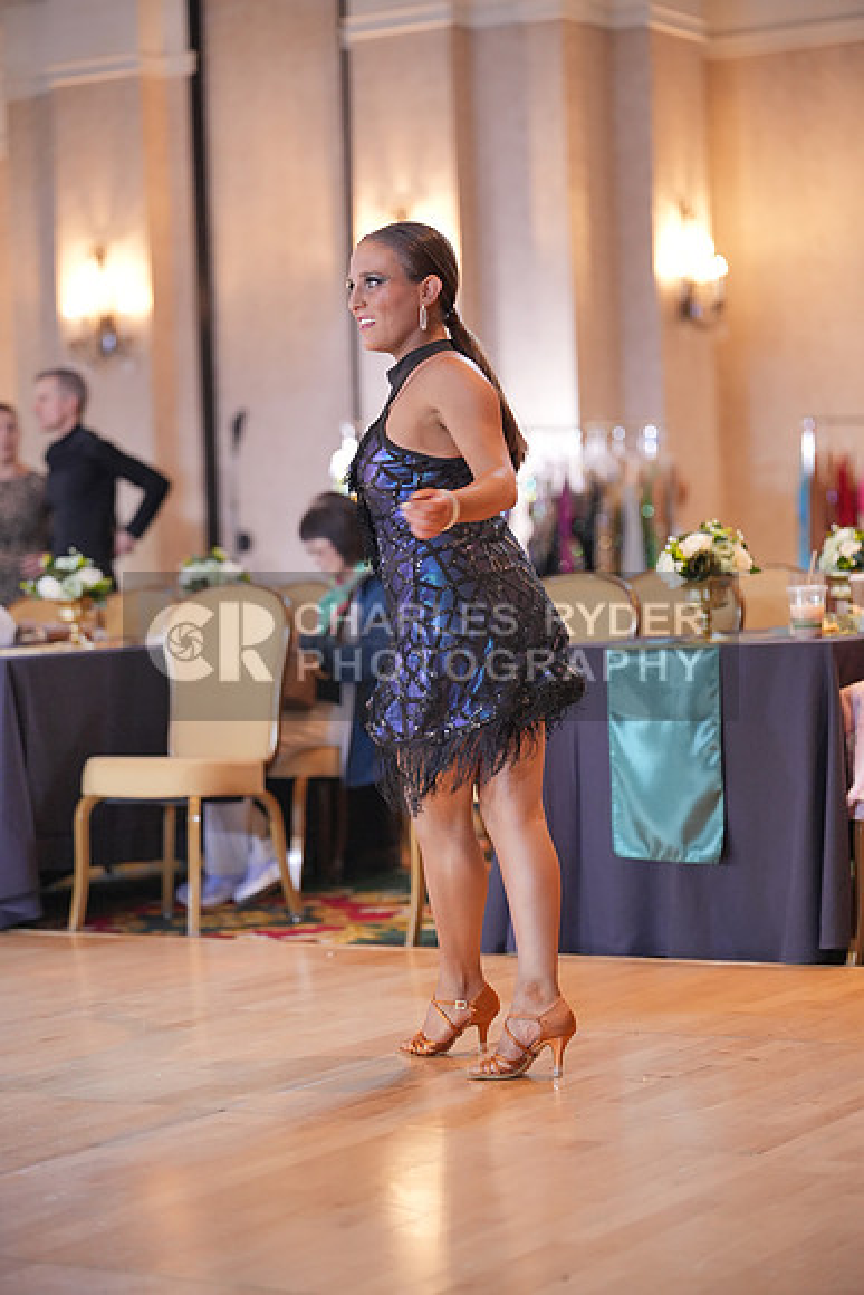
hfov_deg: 17.3
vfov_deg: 25.7
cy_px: 648
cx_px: 432
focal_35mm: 79
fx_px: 2842
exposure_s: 1/500
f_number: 2
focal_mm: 79
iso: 3200
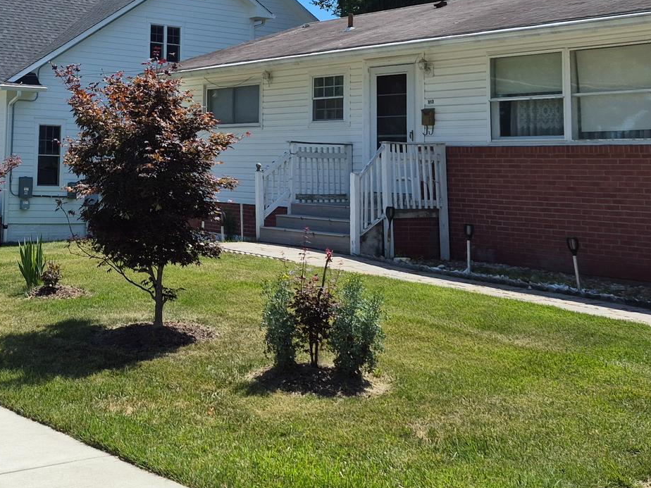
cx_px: 125
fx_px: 959
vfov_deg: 27.4
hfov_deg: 36.2
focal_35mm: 51
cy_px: 40
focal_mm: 5.4
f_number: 1.8
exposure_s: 1/5168
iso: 80
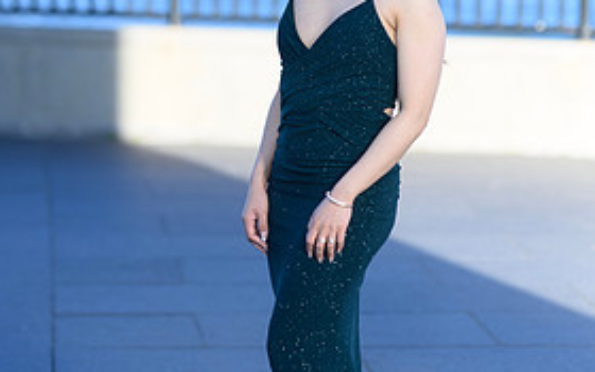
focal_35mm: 139
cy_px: 206
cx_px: 312
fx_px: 2254
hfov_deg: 15.0
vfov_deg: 9.4
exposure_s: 1/3200
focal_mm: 85
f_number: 2
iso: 250
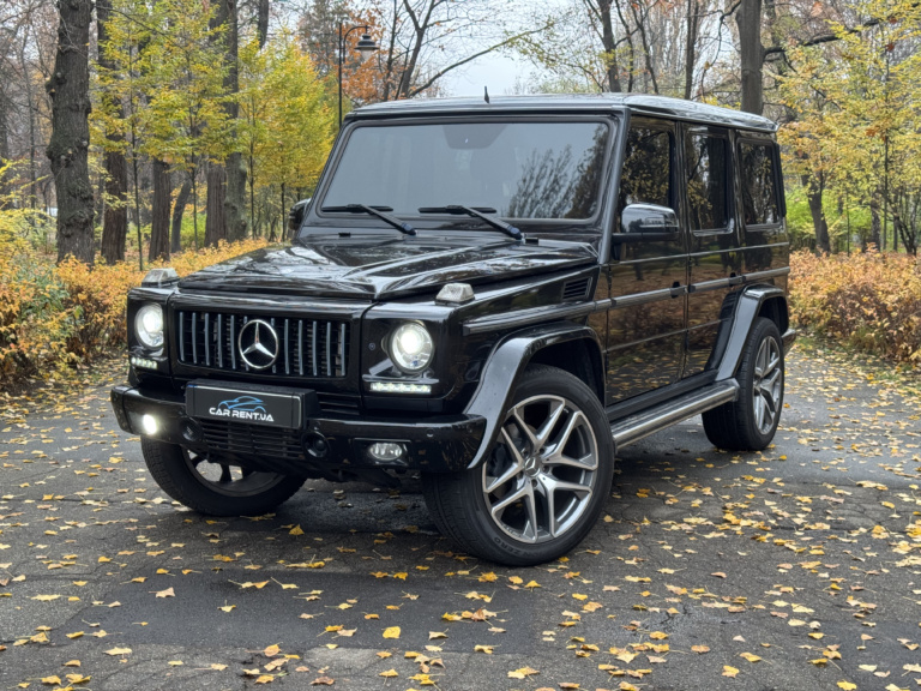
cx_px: 460
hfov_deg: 39.7
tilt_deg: -4.7
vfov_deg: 30.3
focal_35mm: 48
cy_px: 346
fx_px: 1277
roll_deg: +0.8
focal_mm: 6.76
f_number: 1.78
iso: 64
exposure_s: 1/125
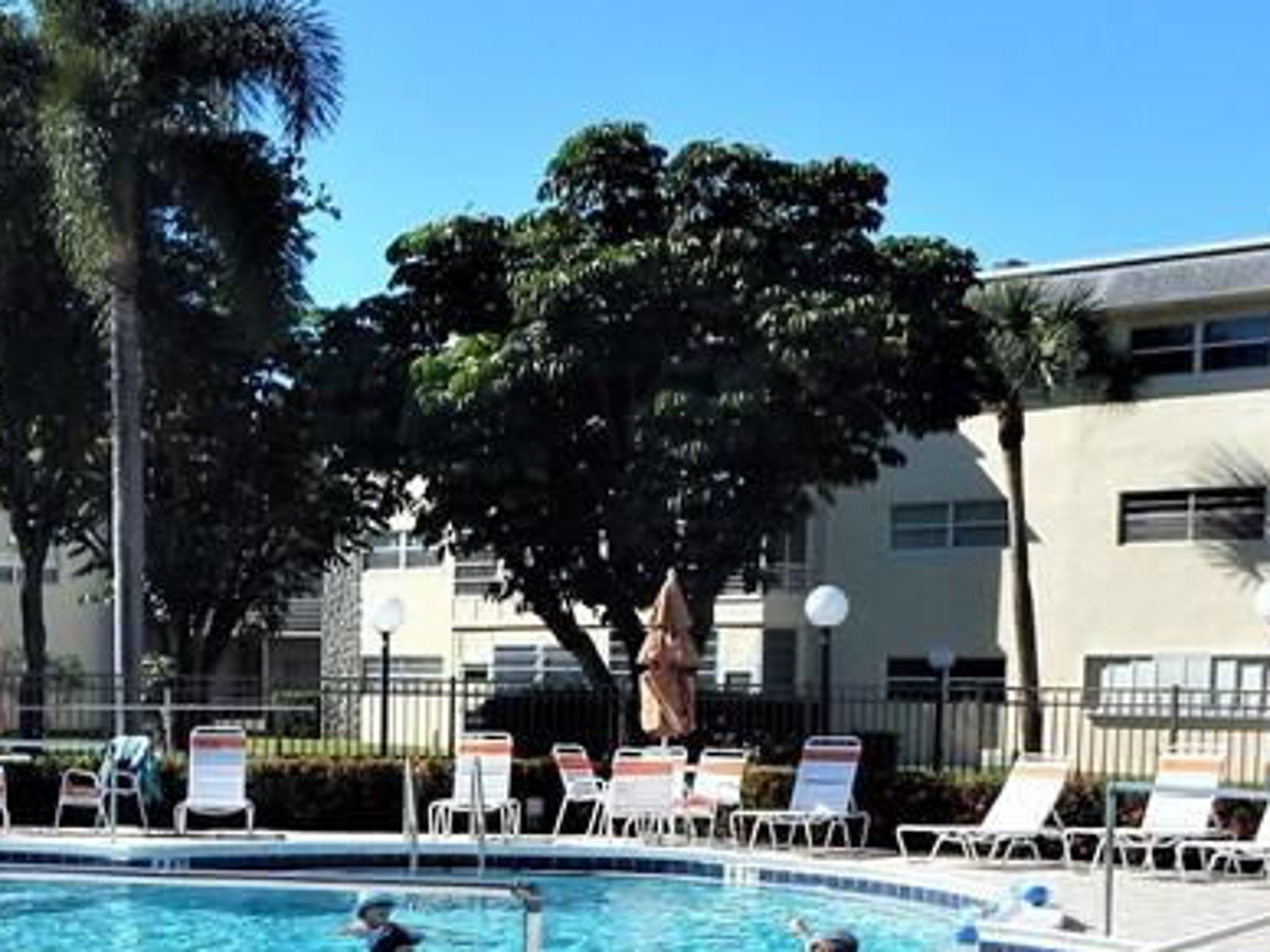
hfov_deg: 32.6
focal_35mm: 58
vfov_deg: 24.4
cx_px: 321
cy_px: 887
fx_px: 2128
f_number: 6
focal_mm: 4
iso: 125
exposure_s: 1/640
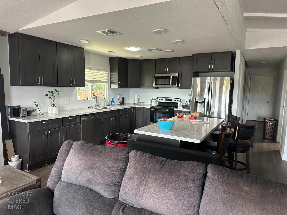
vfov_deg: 56.8
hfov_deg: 71.6
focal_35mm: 24
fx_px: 199
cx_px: 144
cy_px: 108
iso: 250
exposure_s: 1/80
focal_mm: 6.86
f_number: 1.78
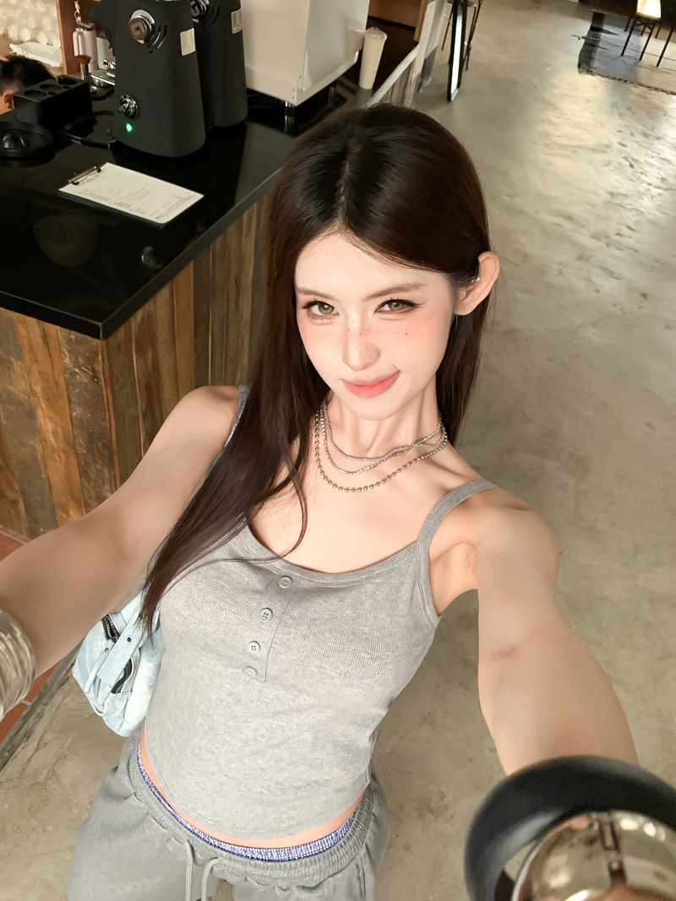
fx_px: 677
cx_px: 338
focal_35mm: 26
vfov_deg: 67.3
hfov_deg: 53.1
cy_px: 450
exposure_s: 1/60
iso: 250
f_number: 1.8
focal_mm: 4.25
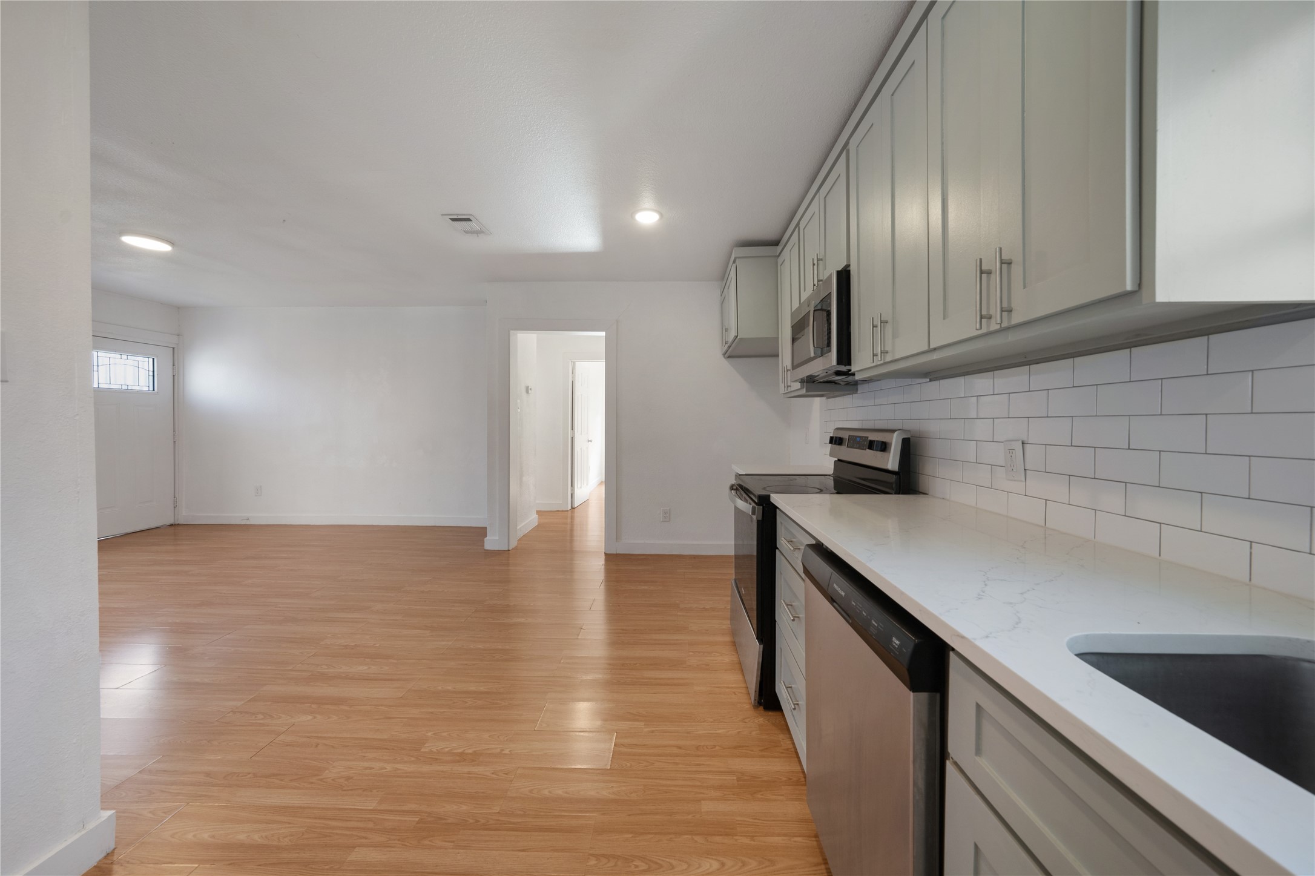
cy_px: 438
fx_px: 438
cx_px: 658
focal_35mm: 12
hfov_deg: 112.6
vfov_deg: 90.0
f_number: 9
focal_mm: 12
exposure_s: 1/20
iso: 500
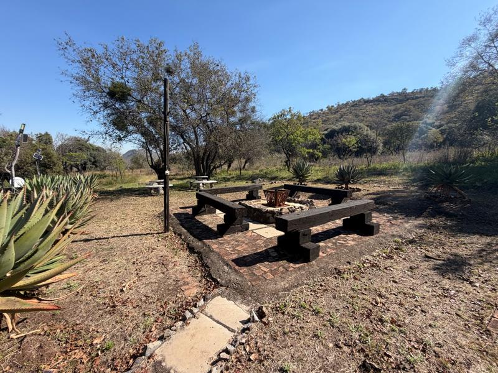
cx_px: 249
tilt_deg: -4.3
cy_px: 186
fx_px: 201
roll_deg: +0.5
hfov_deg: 102.1
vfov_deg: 85.7
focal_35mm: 14
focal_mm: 2.22
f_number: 2.2
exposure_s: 1/770
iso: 32
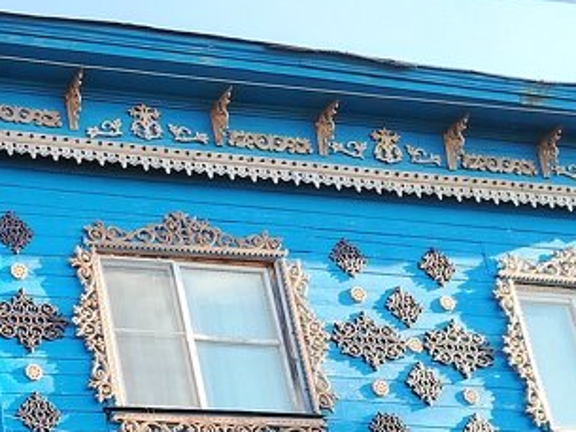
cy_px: 493
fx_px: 1398
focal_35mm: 84
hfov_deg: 20.8
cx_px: -212
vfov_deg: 16.9
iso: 100
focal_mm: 5.25
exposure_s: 1/280
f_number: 1.75
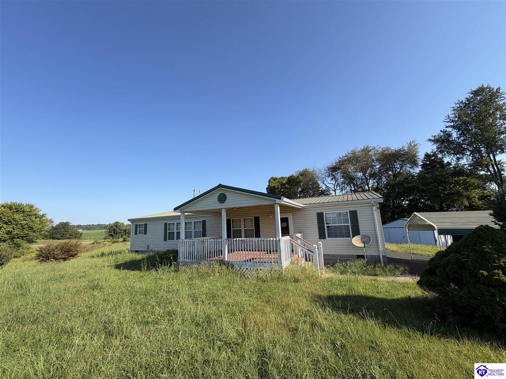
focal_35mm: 14
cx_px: 253
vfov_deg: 85.6
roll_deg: +4.9
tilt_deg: +11.9
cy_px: 190
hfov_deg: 102.1
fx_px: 205
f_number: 2.2
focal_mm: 2.22
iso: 32
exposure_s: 1/770
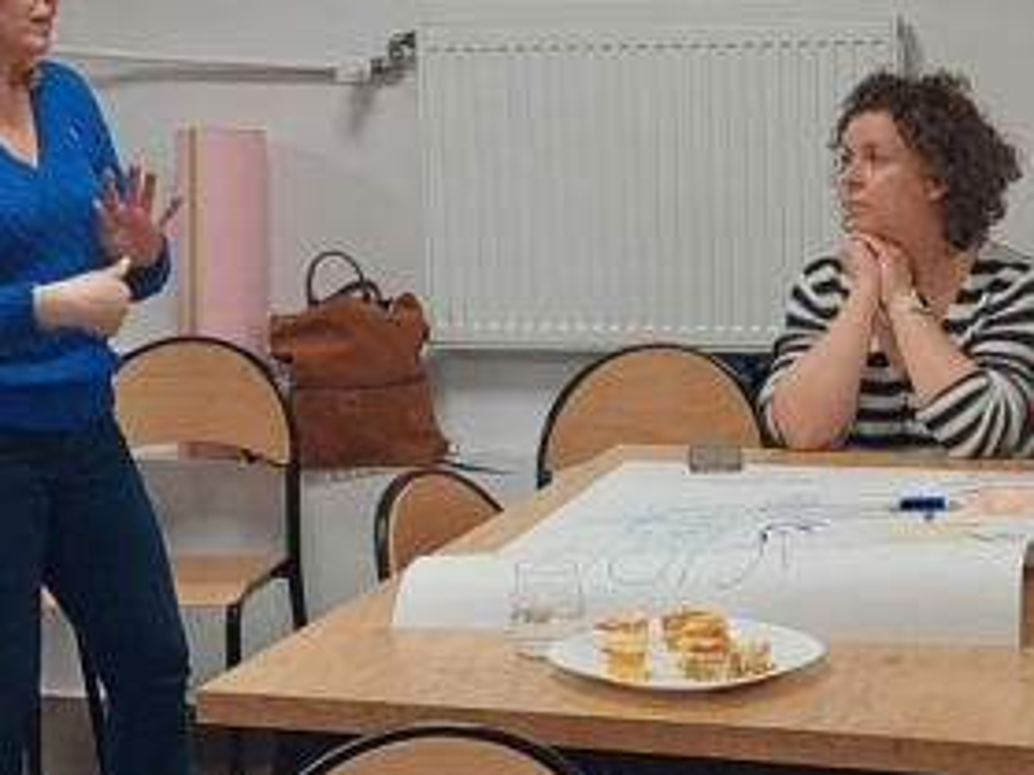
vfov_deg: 16.8
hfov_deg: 22.1
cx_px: 712
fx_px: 2627
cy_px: 297
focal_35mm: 88
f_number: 1.8
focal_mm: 5.23
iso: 80
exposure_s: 1/50
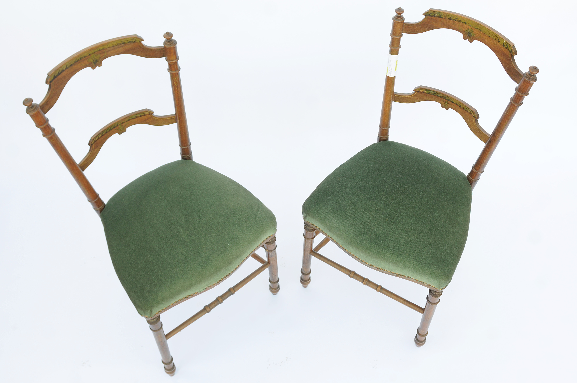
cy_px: 192
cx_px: 288
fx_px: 576
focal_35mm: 36
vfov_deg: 36.8
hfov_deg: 53.2
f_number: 4.5
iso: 320
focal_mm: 24
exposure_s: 1/160
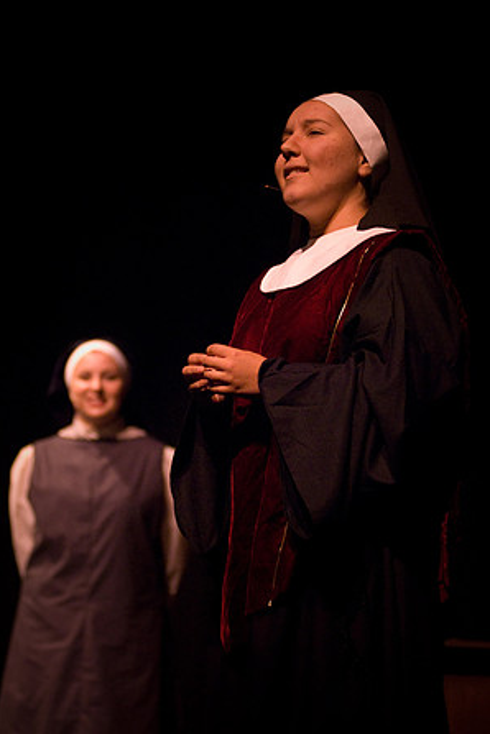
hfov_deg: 10.5
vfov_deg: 15.8
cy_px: 368
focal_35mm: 130
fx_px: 2654
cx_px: 244
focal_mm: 86
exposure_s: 1/100
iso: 1600
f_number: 2.8
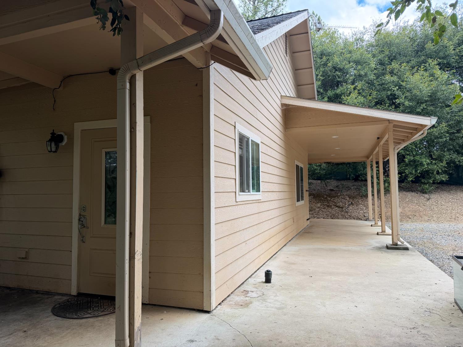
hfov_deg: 71.6
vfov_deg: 56.8
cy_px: 174
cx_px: 232
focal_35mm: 24
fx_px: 321
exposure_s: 1/514
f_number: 1.78
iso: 80
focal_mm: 6.76
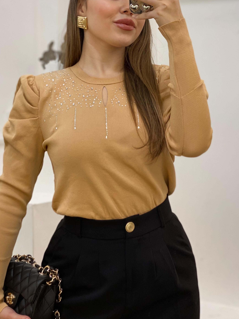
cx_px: 120
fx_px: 700
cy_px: 110
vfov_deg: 25.5
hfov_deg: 19.4
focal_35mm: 76
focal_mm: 6
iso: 80
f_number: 2
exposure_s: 1/100
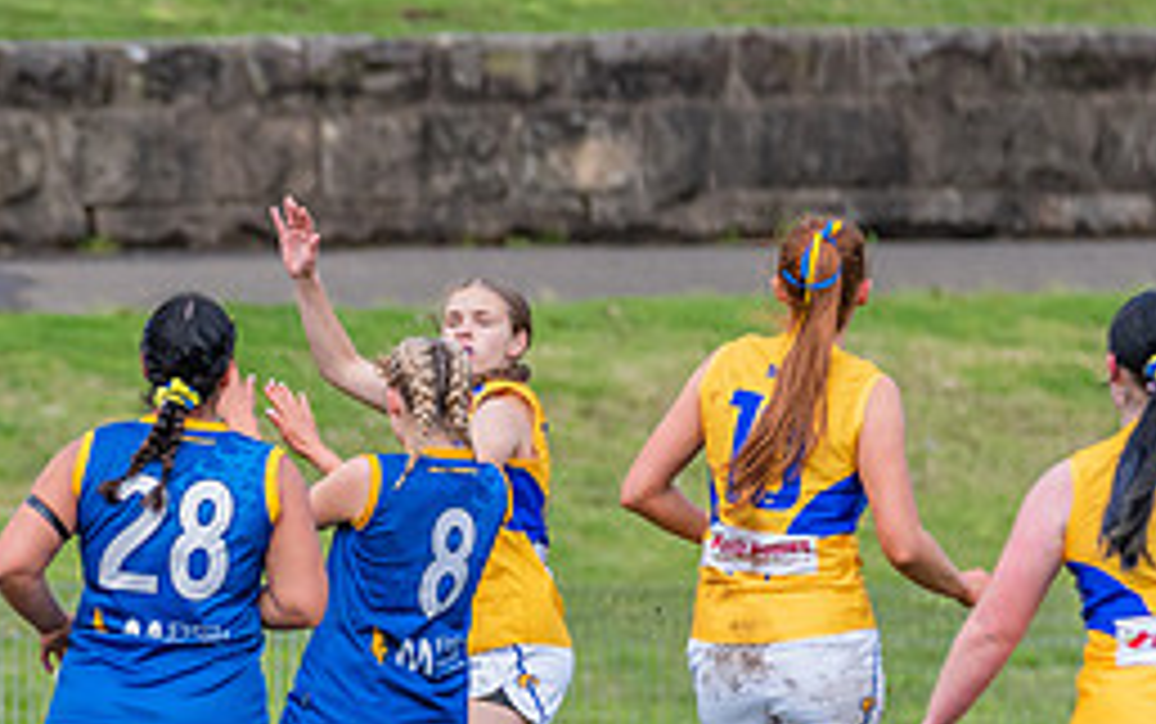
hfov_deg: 1.9
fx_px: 34962
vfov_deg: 1.2
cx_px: -100
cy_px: 750
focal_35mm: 1109
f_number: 6.3
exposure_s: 1/1600
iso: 800
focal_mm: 360
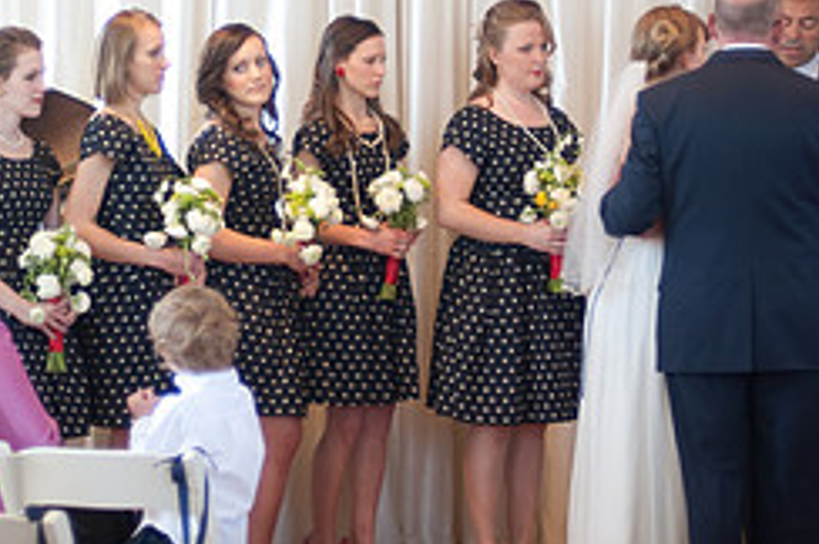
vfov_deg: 11.5
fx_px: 2704
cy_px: 151
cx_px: 316
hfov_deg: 17.2
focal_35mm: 119
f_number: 1.4
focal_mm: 50
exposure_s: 1/200
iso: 200
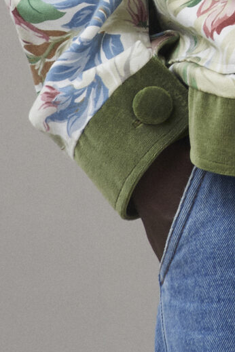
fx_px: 5072
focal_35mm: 518
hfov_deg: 2.6
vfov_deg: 3.9
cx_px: 434
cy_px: -295
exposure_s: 1/160
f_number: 13
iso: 200
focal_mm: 105
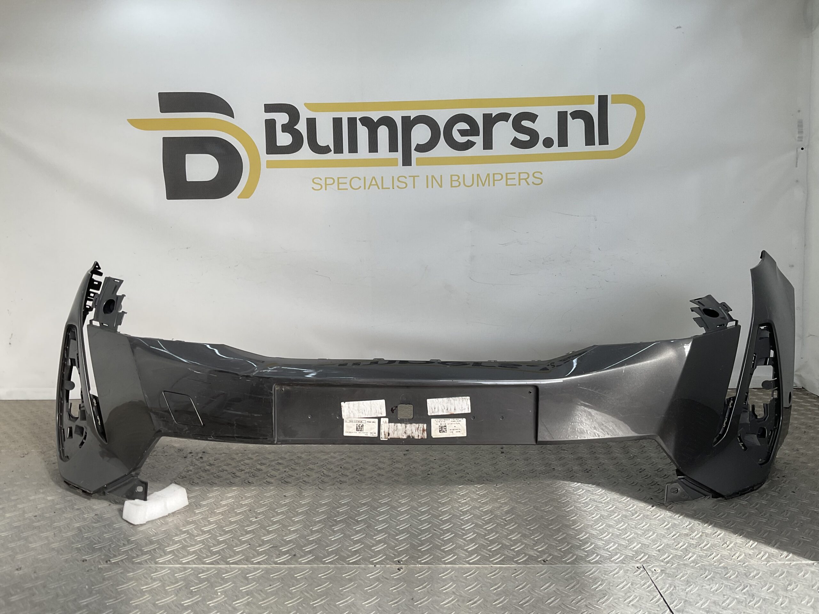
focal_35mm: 29
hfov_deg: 61.7
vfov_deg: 48.2
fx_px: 686
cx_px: 410
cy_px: 307
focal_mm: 3
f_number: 1.8
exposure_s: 1/370
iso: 16
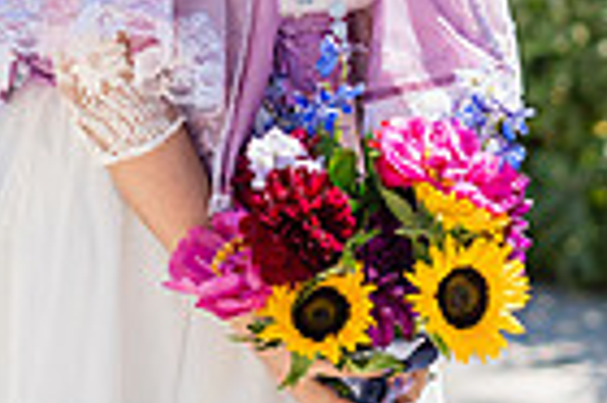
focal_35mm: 352
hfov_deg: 5.9
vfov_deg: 3.9
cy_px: -115
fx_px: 5928
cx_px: 494
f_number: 2.8
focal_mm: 85
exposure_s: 1/640
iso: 100
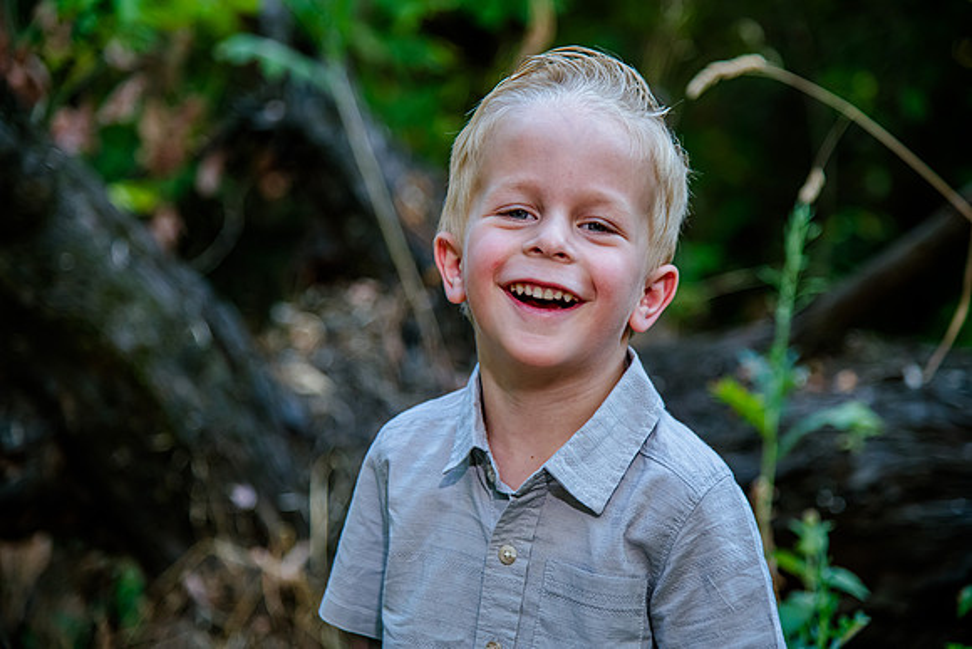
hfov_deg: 19.0
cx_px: 497
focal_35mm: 107
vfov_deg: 12.8
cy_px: 317
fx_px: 2901
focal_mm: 105
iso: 800
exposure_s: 1/320
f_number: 4
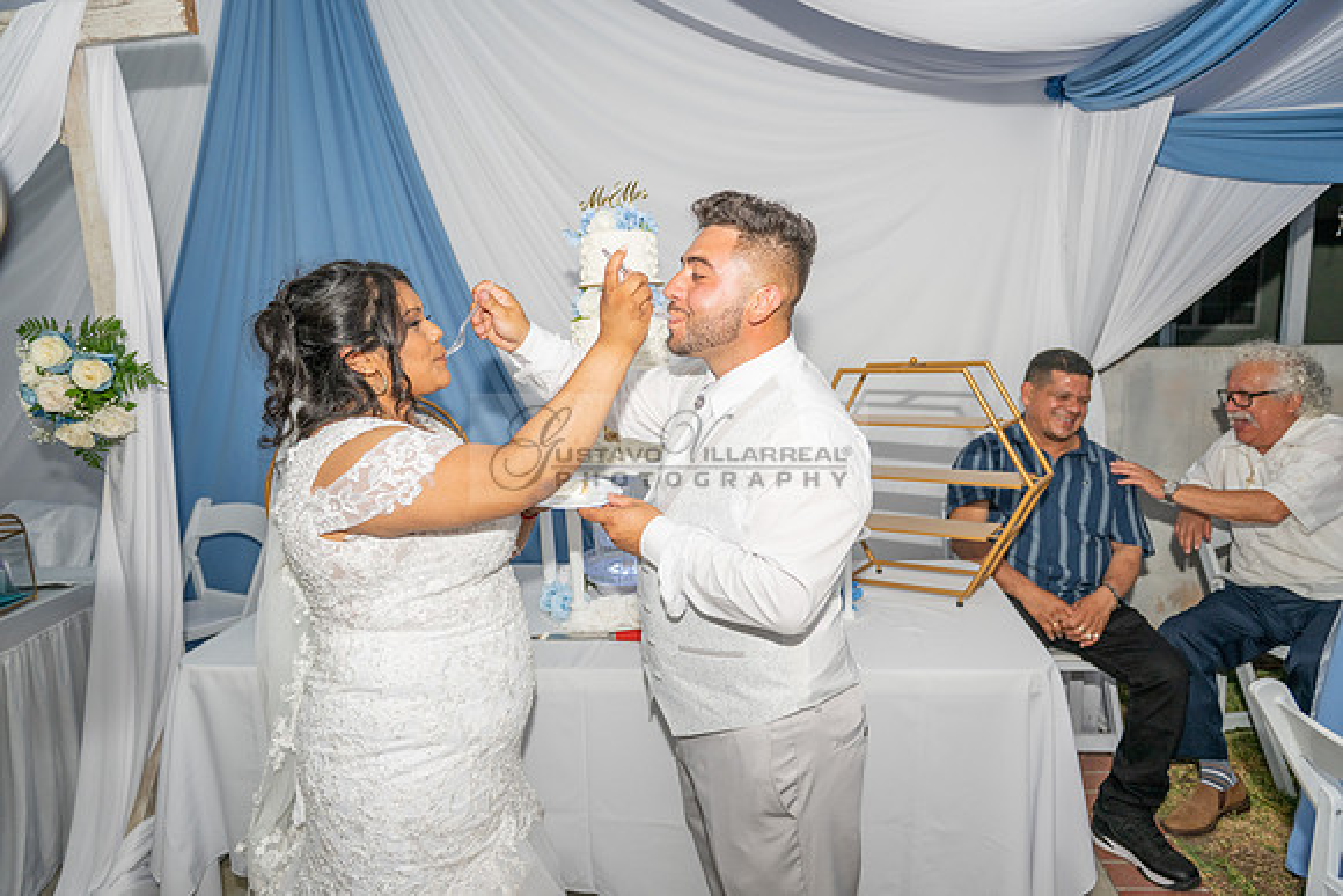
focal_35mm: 24
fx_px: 896
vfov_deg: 53.2
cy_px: 448
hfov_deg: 73.7
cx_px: 672
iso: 250
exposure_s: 1/125
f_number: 3.5
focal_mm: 24
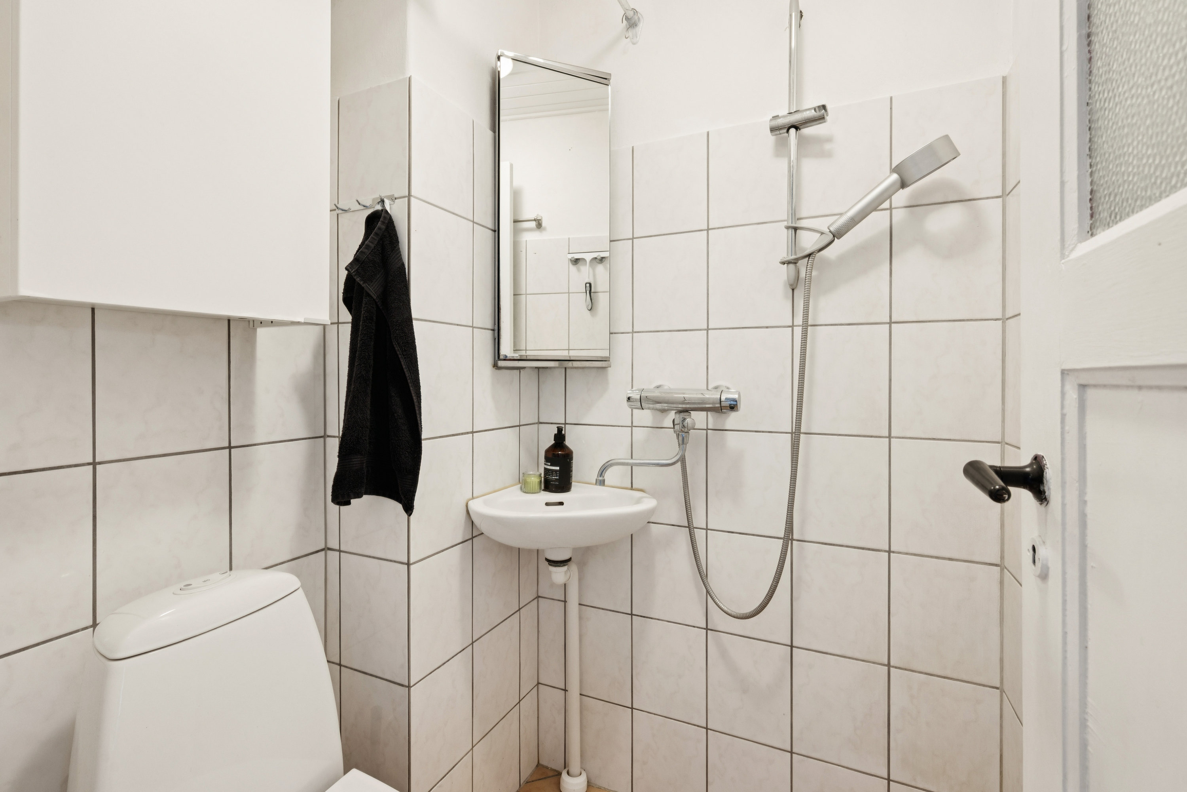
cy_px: 396
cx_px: 594
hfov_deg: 96.7
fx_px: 528
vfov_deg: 73.7
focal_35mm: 16
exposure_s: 1/8
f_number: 9
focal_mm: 16
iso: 640
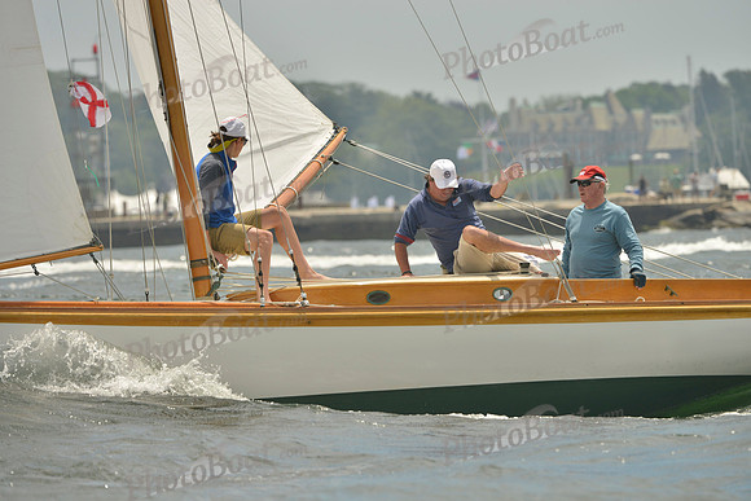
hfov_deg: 6.1
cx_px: 376
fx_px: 7094
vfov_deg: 4.0
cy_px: 250
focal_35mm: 340
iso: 280
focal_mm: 340
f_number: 8
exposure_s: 1/1250
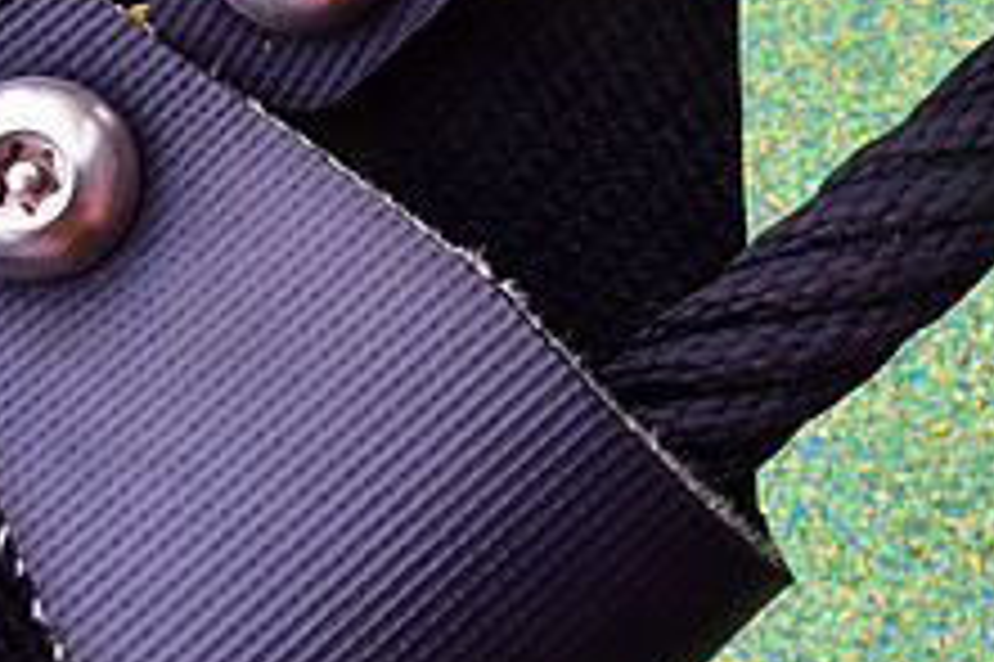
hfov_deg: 26.5
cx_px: 1057
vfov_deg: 18.9
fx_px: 1959
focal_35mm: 71
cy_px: 83
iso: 1000
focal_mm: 18
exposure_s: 1/30
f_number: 16
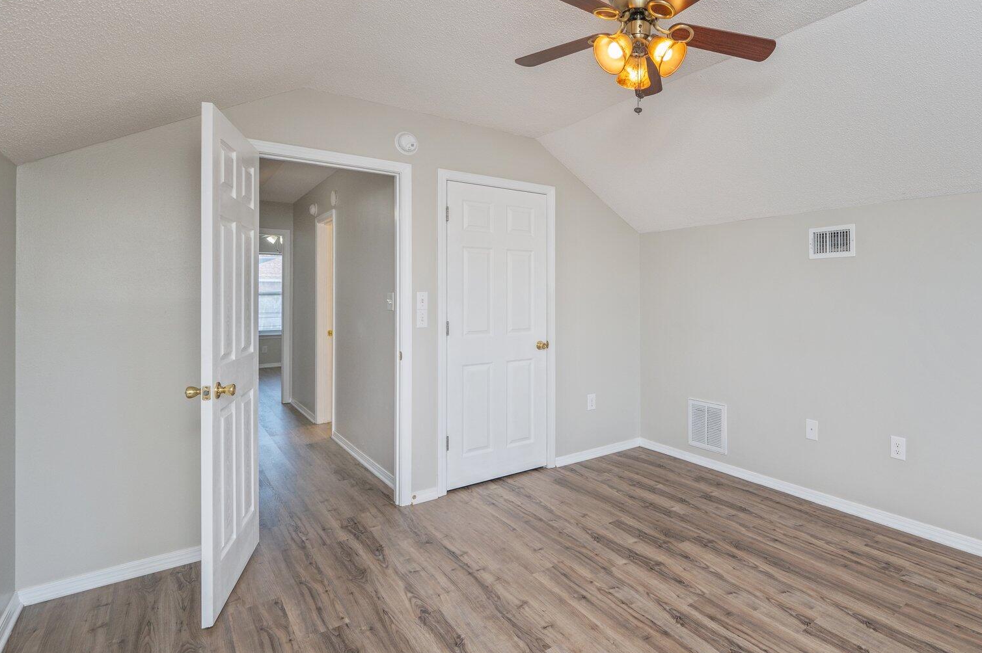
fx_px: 518
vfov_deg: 64.3
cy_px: 289
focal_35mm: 19
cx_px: 627
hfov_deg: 84.9
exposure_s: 1/40
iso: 320
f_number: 9
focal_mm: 14
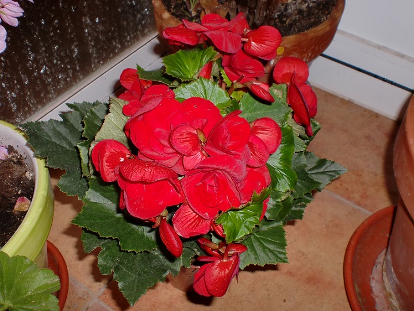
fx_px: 419
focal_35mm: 35
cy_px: 156
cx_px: 207
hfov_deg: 52.6
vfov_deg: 40.7
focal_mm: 6.3
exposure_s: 1/60
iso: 64
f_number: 5.6
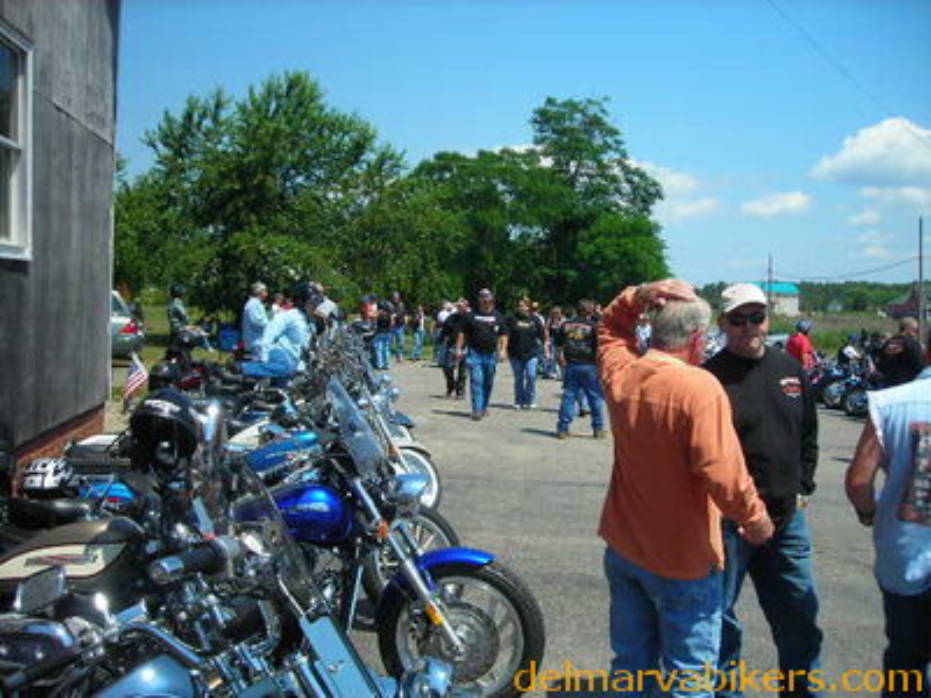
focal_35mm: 38
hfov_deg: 49.0
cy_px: 349
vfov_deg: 37.7
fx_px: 1022
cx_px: 466
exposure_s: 1/138
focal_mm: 6.3
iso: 50
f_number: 6.4
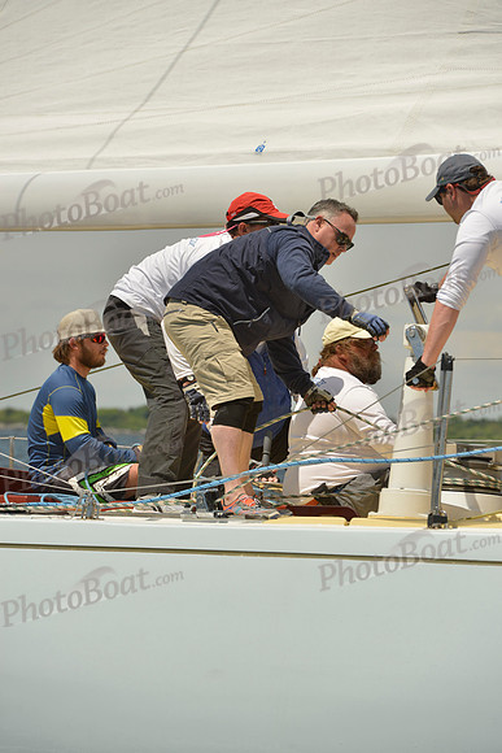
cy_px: 376
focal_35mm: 200
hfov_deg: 6.9
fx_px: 4181
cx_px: 251
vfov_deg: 10.3
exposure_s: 1/1600
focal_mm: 200
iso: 280
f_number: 10
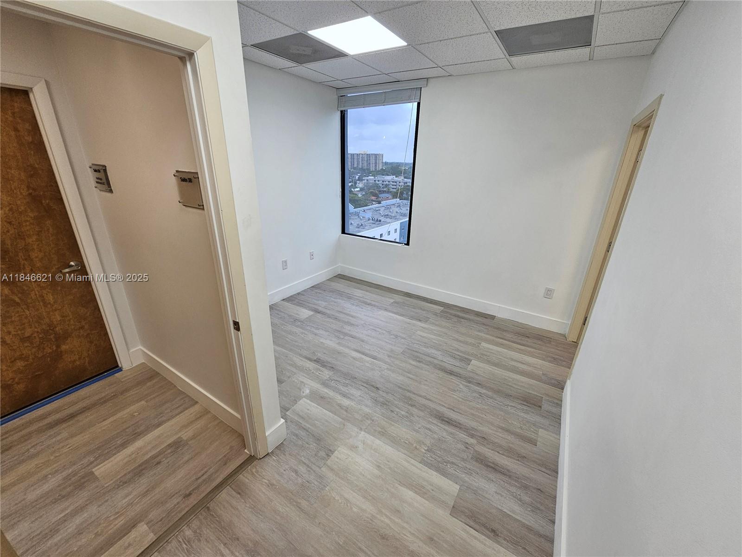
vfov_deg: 89.9
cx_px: 371
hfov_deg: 106.2
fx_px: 279
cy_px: 278
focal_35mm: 13
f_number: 2.2
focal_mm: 2.2
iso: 64
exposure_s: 1/120
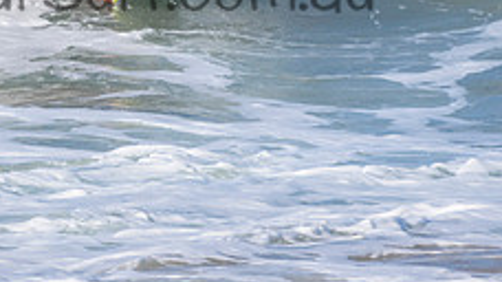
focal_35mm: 2001
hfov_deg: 1.1
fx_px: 26623
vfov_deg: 0.6
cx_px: 141
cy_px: -41
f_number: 5.6
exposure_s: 1/4000
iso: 560
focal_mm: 500
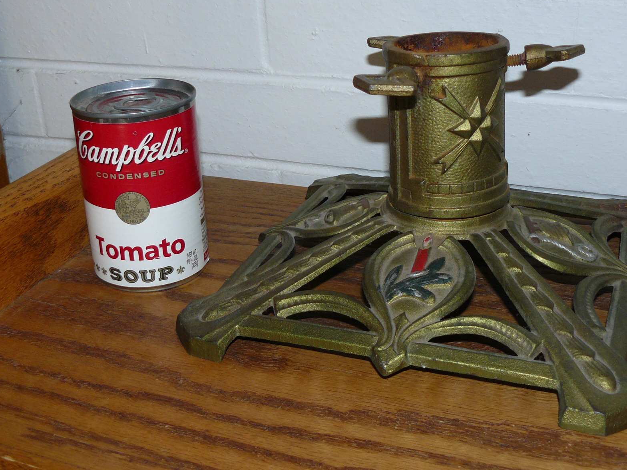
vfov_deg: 30.8
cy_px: 188
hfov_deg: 40.4
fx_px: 851
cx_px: 307
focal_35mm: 47
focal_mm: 6
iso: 100
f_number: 2.8
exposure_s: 1/30
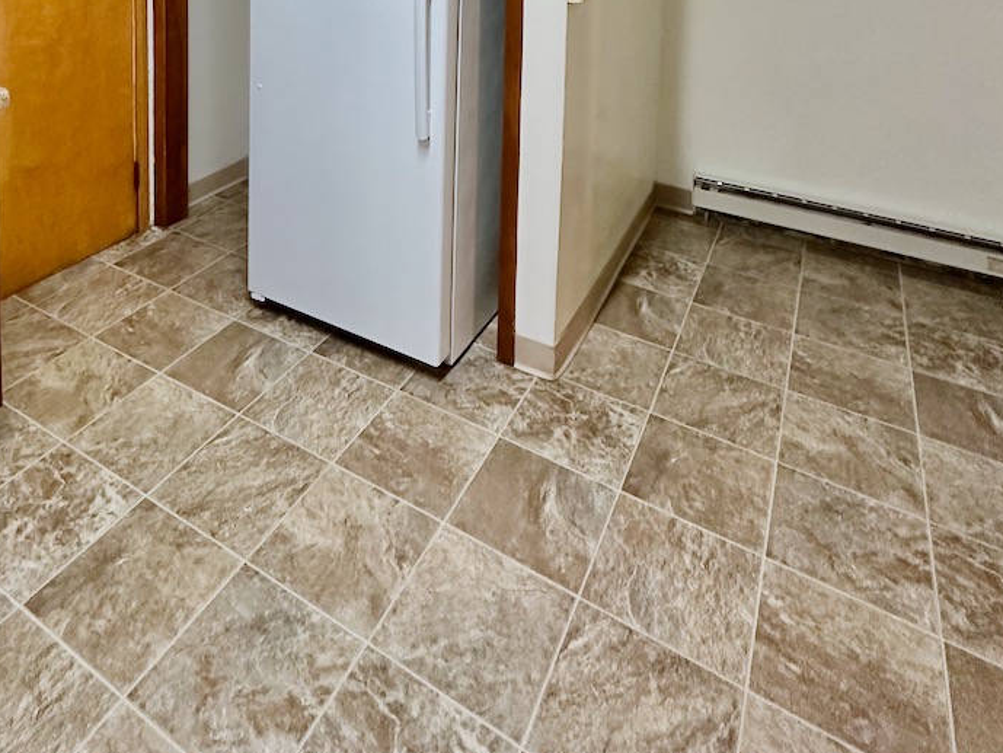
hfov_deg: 66.5
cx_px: 390
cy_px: -76
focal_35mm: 26
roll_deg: -0.7
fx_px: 753
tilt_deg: -4.7
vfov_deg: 42.0
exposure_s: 1/60
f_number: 2.2
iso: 500
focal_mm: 2.22
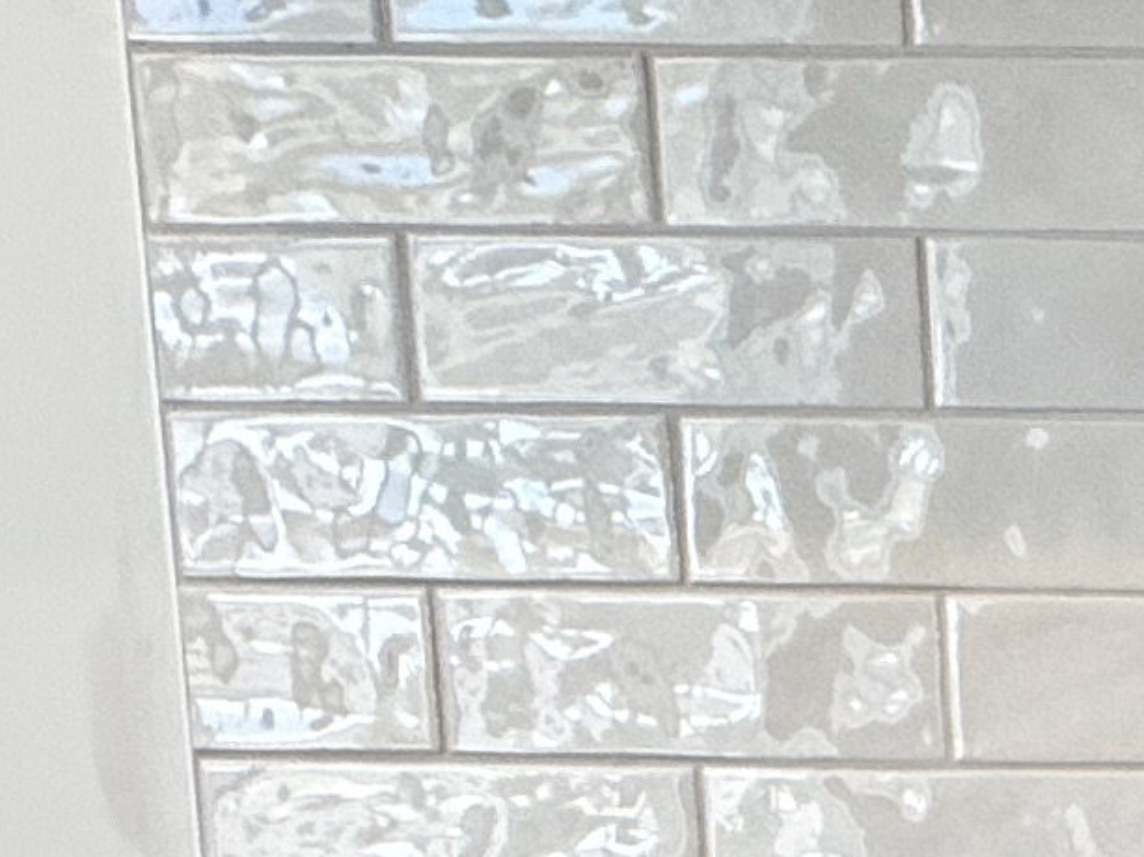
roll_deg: -0.3
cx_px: 2731
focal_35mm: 92
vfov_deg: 14.7
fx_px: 3039
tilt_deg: -6.6
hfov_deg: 14.4
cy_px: 1379
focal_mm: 2.22
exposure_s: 1/120
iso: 100
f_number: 2.2
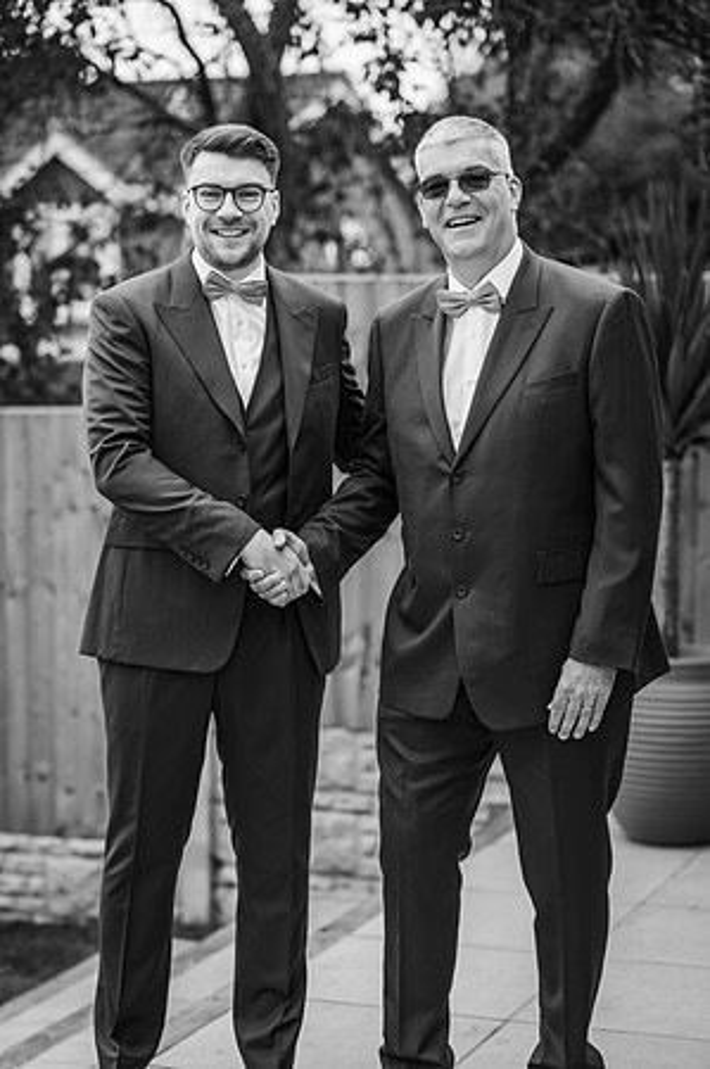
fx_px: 2520
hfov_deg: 16.0
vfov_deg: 23.9
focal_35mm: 85
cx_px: 355
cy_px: 534
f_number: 2.5
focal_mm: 85
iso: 100
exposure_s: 1/400
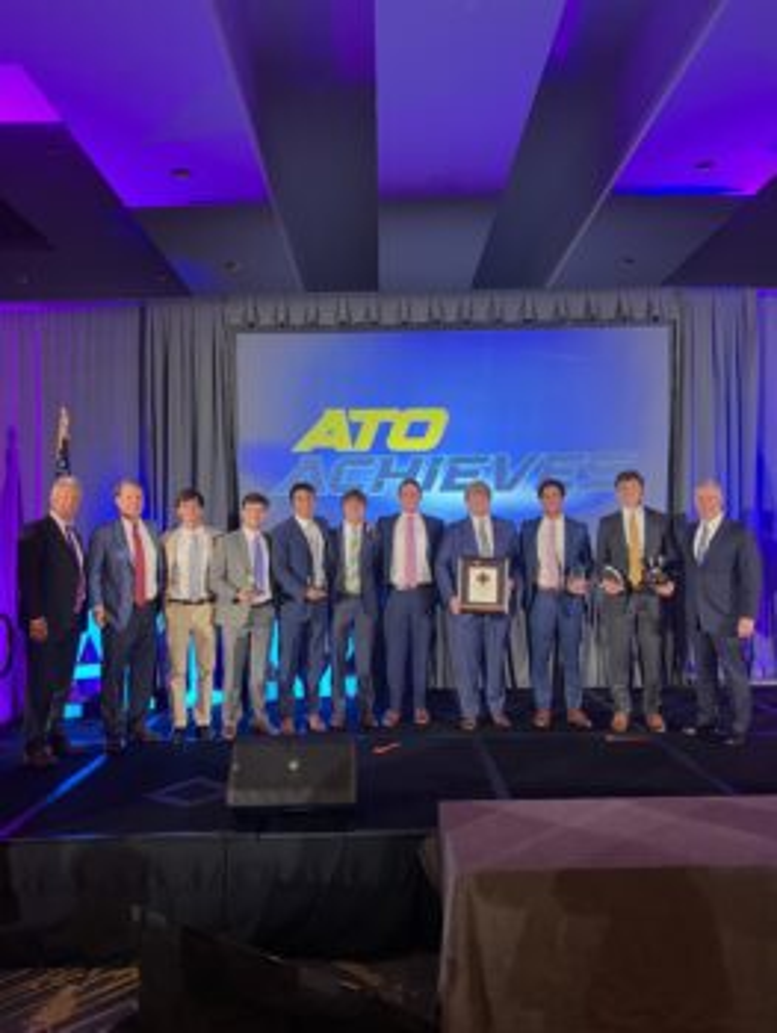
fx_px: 777
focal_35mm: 26
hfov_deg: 53.1
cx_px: 388
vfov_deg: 67.3
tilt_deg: +1.6
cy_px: 516
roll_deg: +1.7
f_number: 1.5
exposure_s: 1/60
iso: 250
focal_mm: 5.7
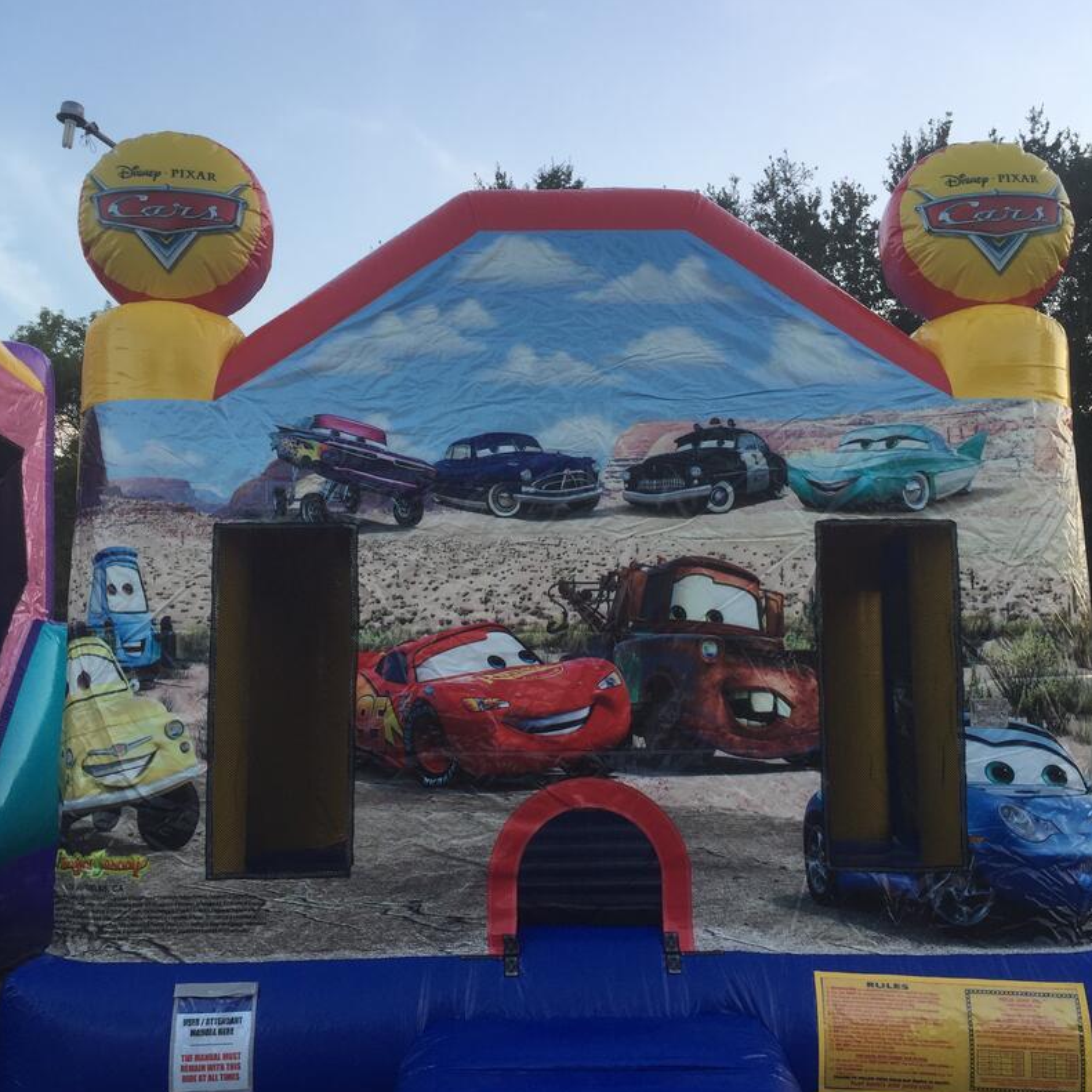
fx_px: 1249
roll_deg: +0.3
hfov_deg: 47.2
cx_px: 555
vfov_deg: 47.2
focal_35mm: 35
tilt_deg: +5.4
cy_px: 585
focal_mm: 4.15
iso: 32
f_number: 2.2
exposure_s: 1/151
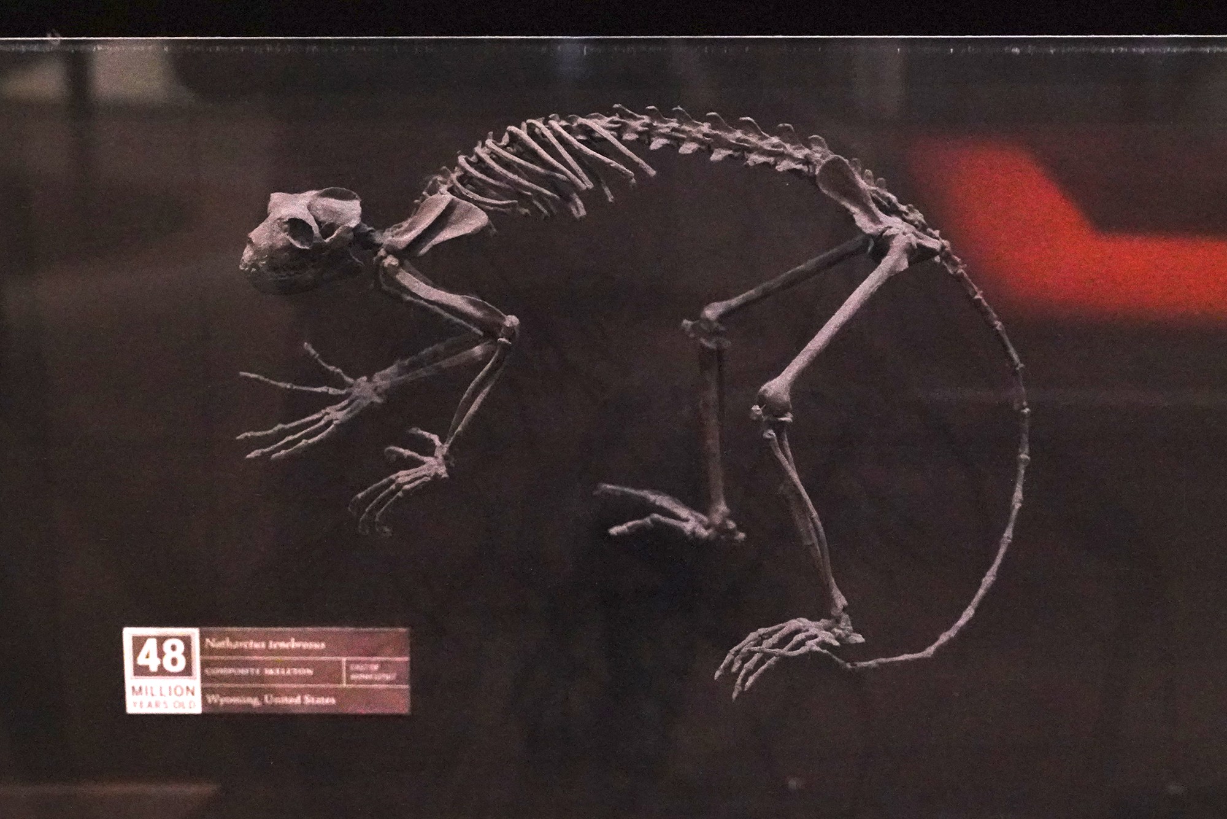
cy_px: 410
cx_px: 614
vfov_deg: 35.1
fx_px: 1295
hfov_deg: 50.7
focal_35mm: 38
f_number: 3.5
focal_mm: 38
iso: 10000
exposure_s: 1/80
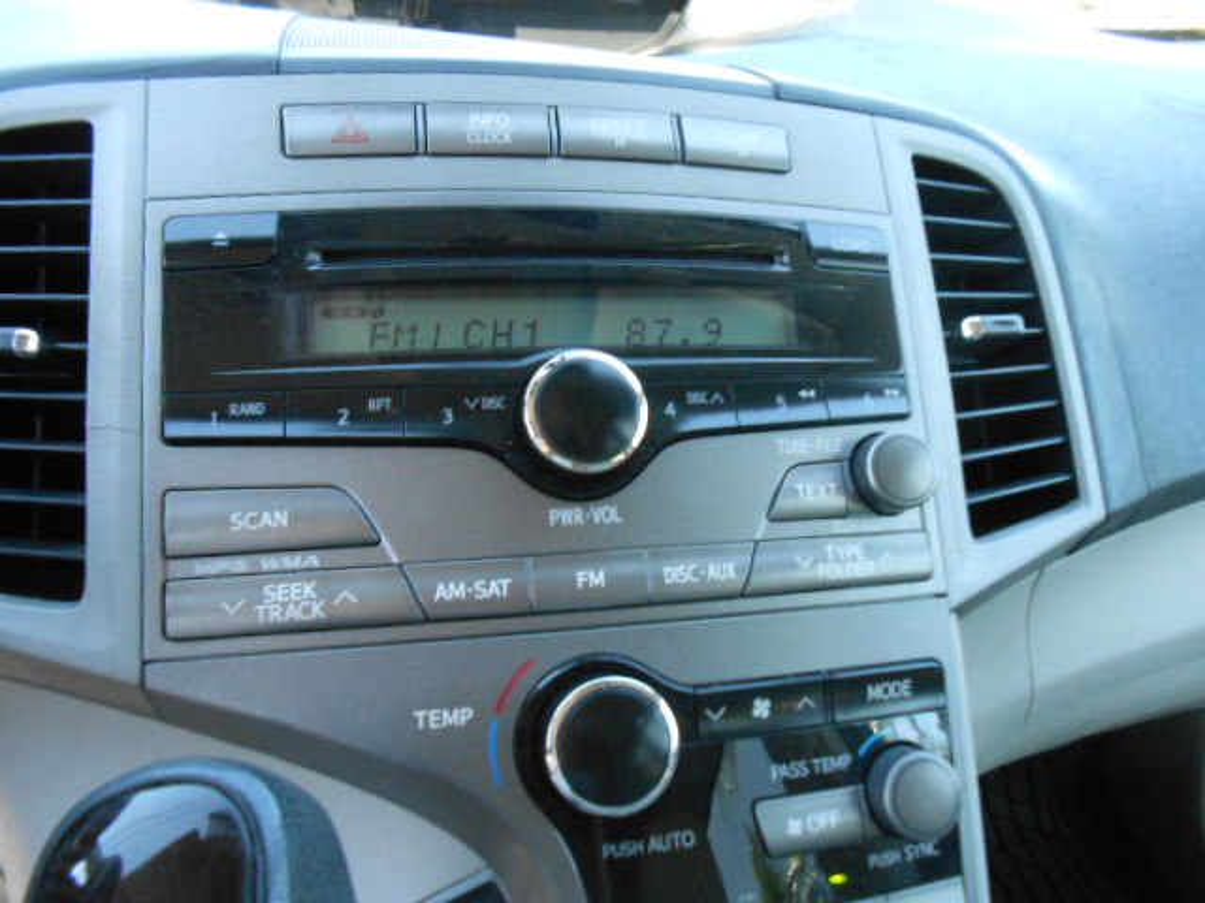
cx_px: 602
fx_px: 905
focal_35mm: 26
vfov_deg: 53.1
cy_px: 452
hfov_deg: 67.3
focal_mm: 4.6
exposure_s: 1/125
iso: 500
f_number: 3.5
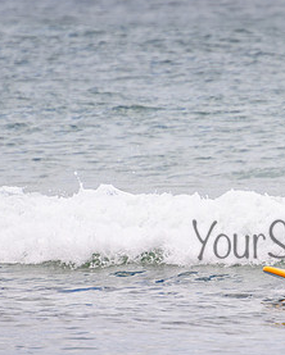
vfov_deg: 1.8
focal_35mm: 1081
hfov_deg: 1.4
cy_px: 212
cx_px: 267
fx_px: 11385
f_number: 5.6
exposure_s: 1/2000
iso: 220
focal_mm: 400
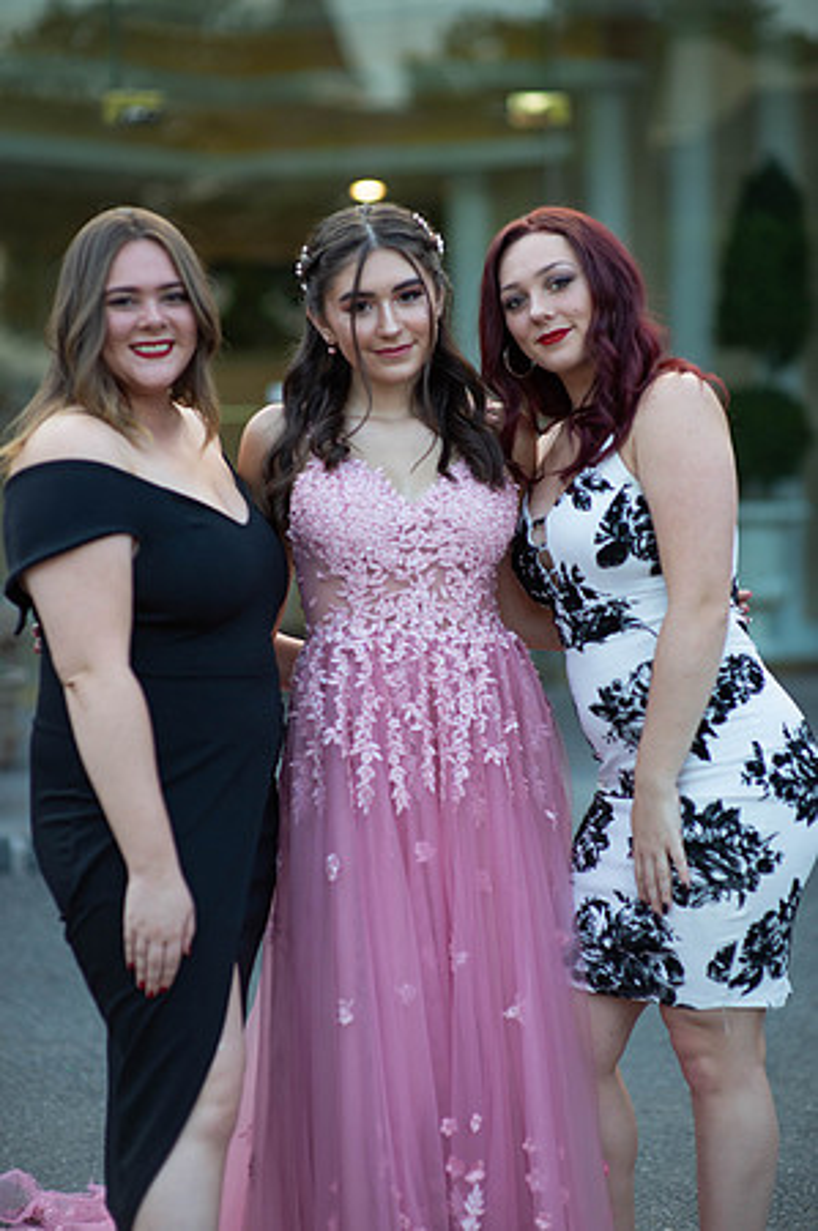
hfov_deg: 16.0
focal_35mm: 85
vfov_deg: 23.9
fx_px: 2904
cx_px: 409
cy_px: 616
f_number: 2
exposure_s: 1/800
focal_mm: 85
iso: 250
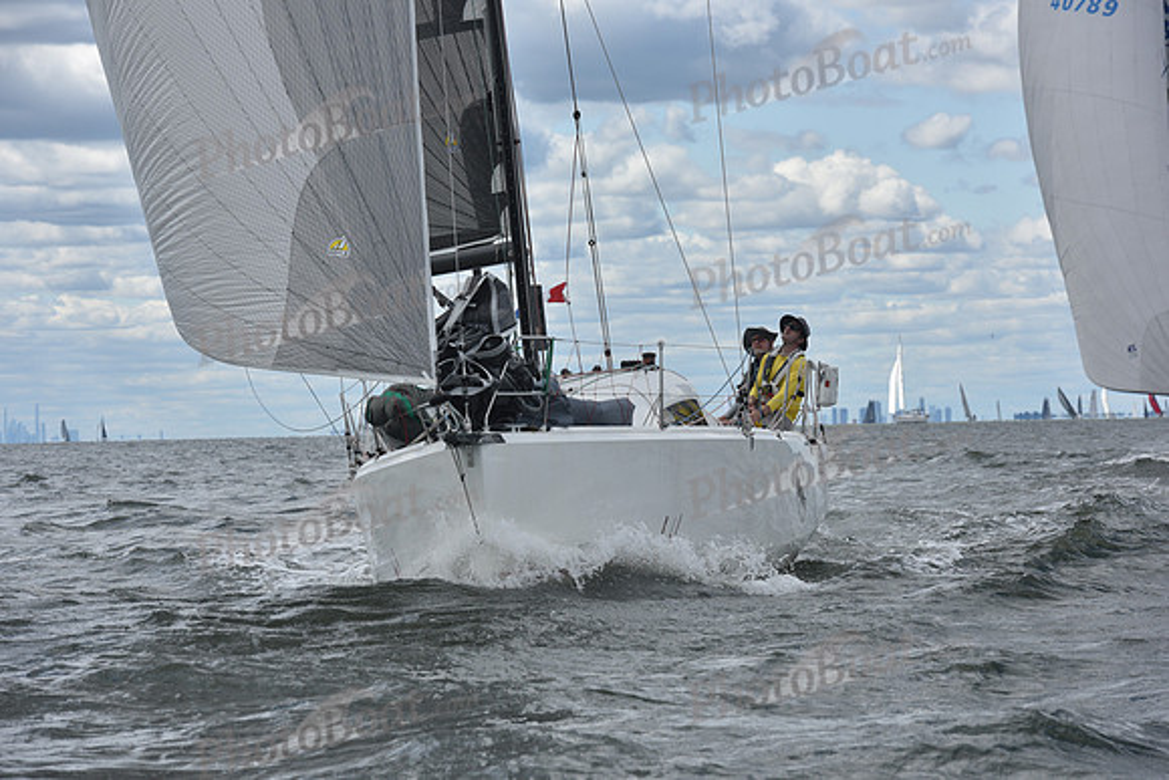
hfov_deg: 12.1
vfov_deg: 8.1
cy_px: 390
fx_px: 5521
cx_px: 584
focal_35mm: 170
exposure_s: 1/800
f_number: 11
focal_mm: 170
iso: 250
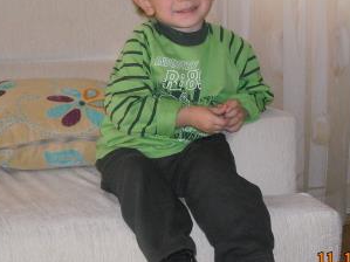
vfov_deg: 12.6
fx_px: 1183
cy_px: 100
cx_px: 159
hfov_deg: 16.8
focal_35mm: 117
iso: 400
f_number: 3.9
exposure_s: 1/125
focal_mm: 12.3
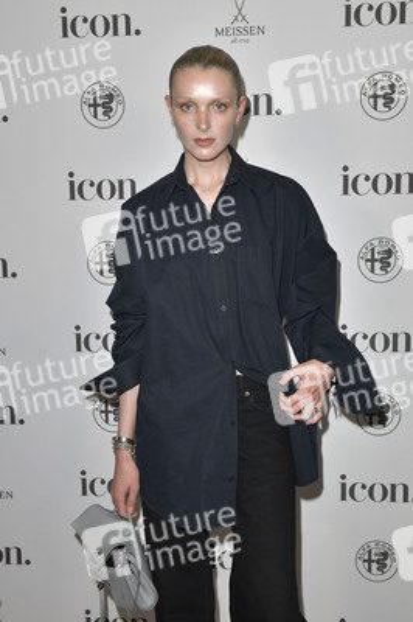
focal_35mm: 42
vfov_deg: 46.4
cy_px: 311
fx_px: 724
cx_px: 206
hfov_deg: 31.8
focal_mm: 42
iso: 1250
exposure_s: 1/250
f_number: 7.1
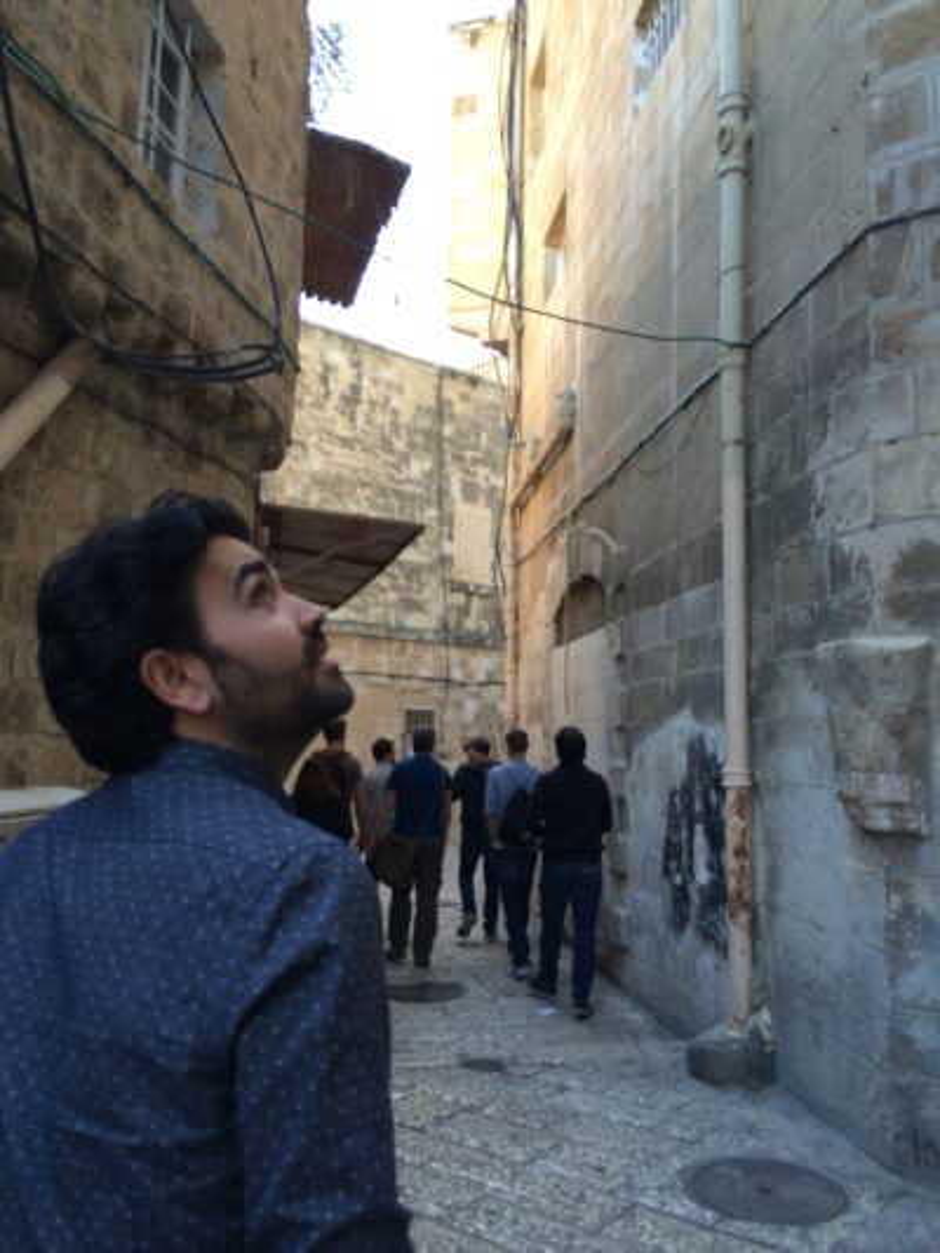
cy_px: 626
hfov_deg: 46.8
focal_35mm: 30
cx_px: 470
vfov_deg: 60.0
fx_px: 1086
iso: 50
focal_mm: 4.12
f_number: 2.2
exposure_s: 1/120
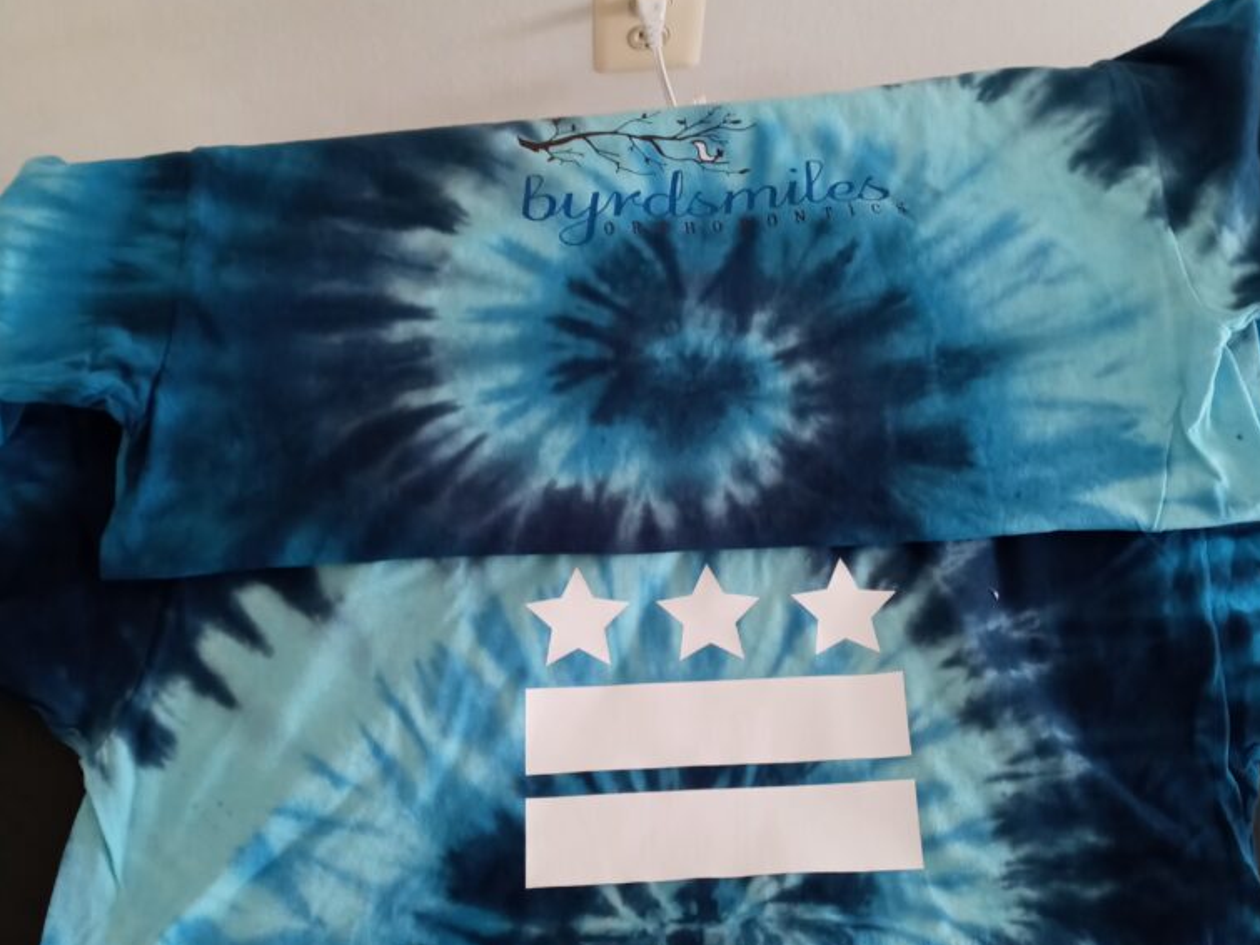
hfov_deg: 49.0
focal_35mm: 38
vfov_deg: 37.6
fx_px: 1383
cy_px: 568
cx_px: 639
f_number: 1.8
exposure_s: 1/30
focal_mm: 3.61
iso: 300
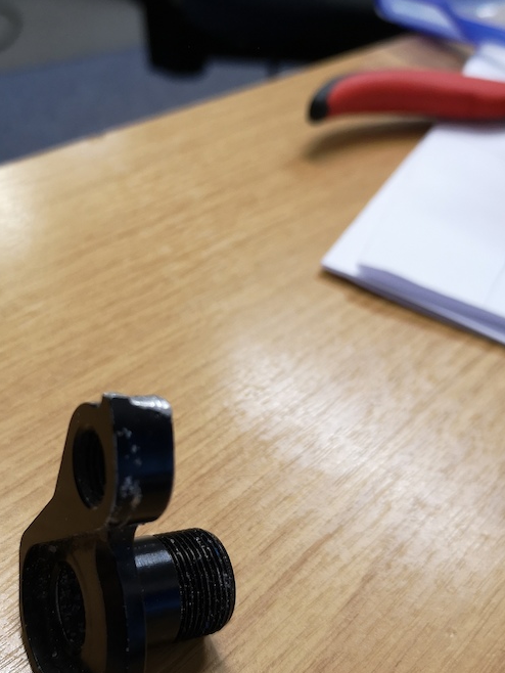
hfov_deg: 34.3
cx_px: 212
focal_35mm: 42
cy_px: 366
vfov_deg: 44.7
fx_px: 816
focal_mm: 3.95
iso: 125
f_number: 1.8
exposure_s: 1/50
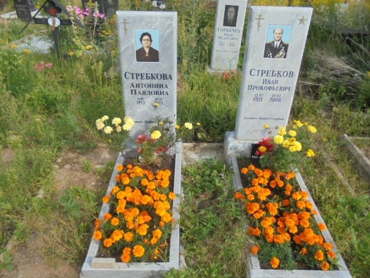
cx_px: 185
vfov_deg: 53.1
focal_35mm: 26
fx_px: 278
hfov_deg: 67.3
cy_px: 139
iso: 100
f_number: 3.5
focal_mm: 4.6
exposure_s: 1/500
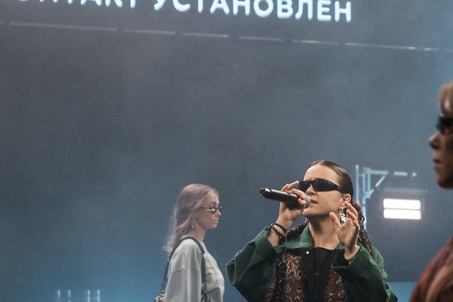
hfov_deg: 13.9
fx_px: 1850
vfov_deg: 9.3
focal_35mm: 147
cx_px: 286
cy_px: 214
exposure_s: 1/320
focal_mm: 49.8
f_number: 2.8
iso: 1600
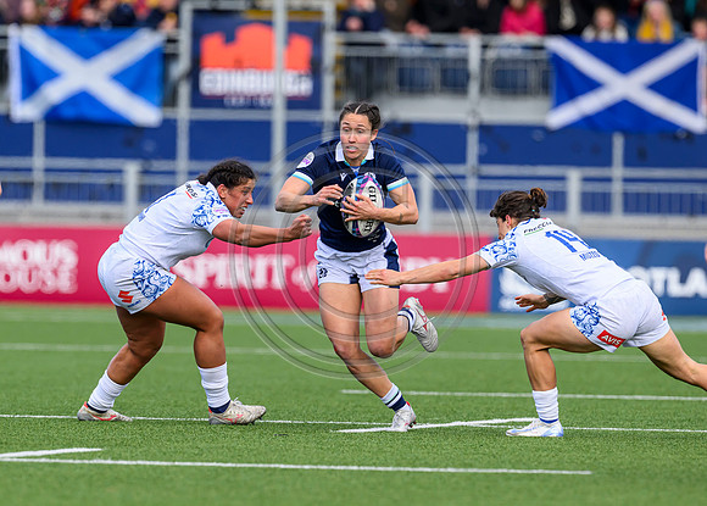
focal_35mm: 675
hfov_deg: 3.0
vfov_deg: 2.1
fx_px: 13563
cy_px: 334
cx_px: 356
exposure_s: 1/2000
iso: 500
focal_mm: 400
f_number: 4
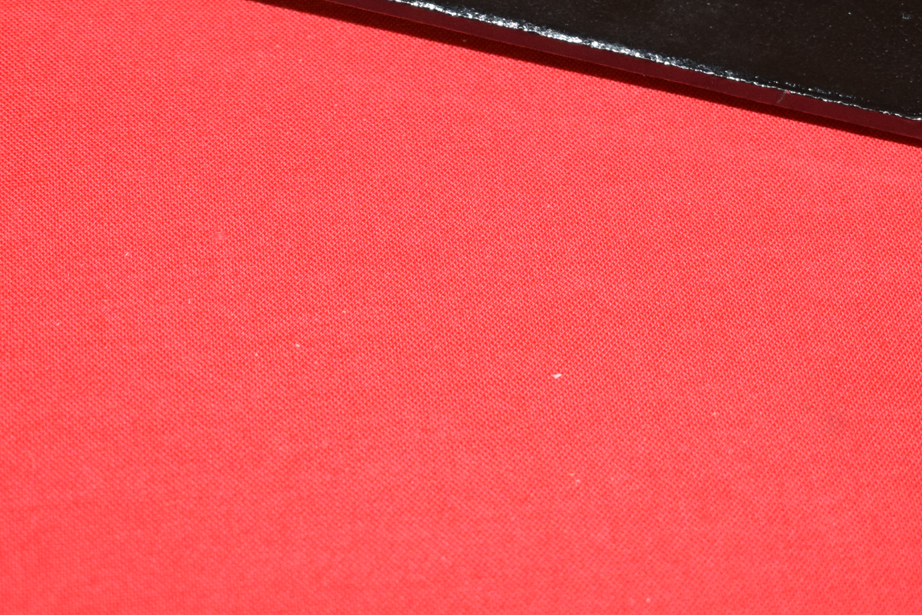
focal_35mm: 93
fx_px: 2384
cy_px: -32
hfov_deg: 21.9
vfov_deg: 14.4
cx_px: 517
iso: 1250
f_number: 5
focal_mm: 29
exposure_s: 1/200
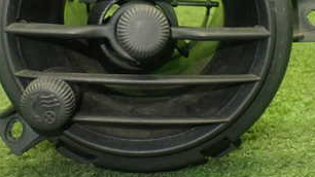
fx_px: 534
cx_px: 150
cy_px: 1
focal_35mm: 64
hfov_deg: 32.8
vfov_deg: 18.3
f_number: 2.3
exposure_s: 1/100
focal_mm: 5.4
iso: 800
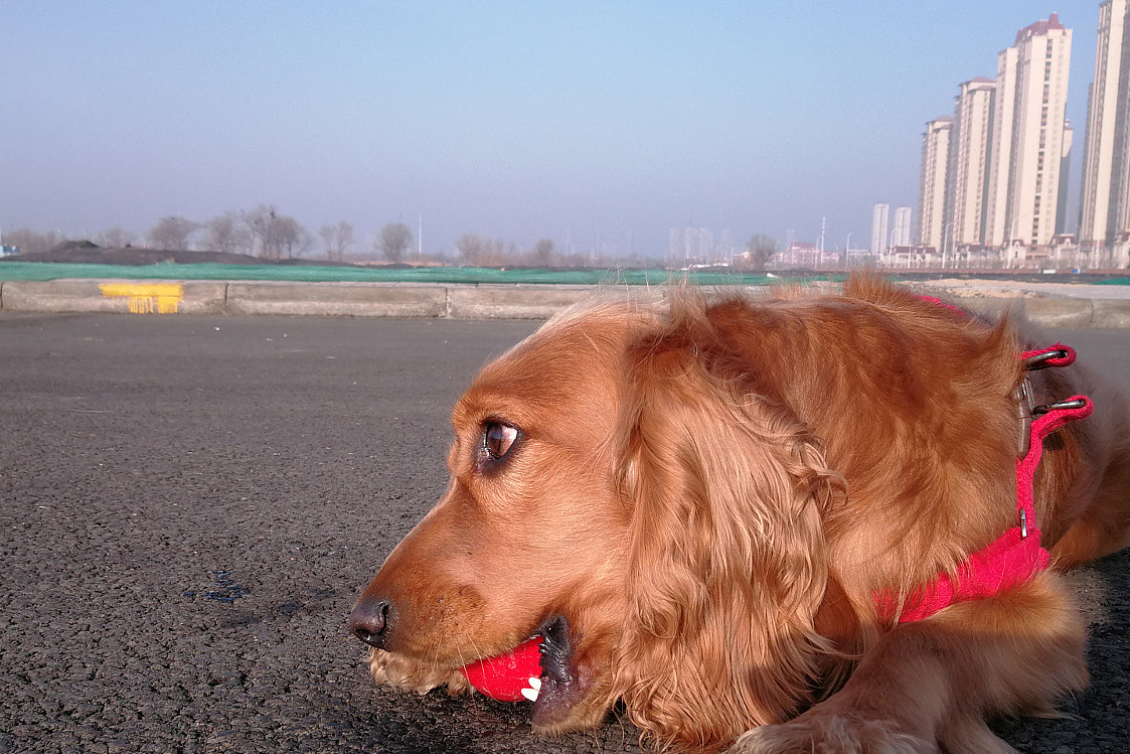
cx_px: 536
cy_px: 476
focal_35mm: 40
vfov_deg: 33.2
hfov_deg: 48.4
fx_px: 1256
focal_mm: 3.95
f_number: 2.2
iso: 50
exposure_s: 1/611
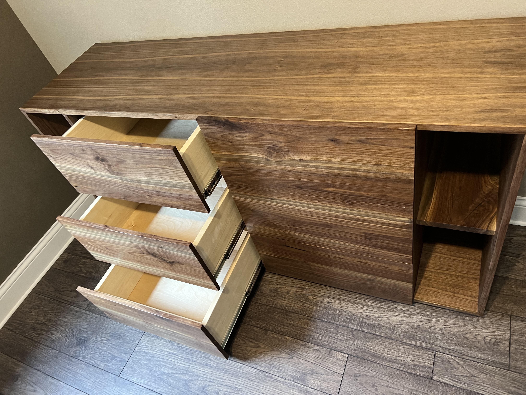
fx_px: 395
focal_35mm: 26
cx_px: 263
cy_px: 198
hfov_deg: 67.3
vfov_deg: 53.1
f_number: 1.5
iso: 400
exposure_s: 1/60
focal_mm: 5.7
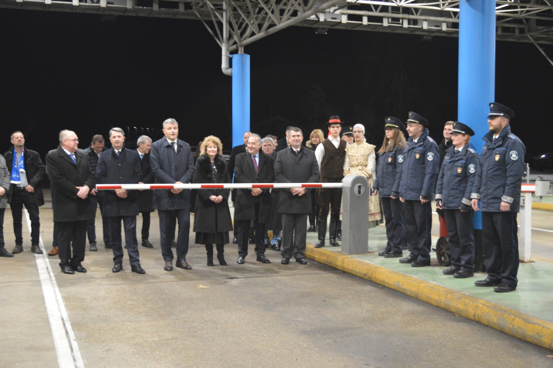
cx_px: 276
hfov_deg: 42.4
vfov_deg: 28.9
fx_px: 714
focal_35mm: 46
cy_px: 184
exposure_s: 1/50
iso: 3200
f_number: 4.2
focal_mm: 31
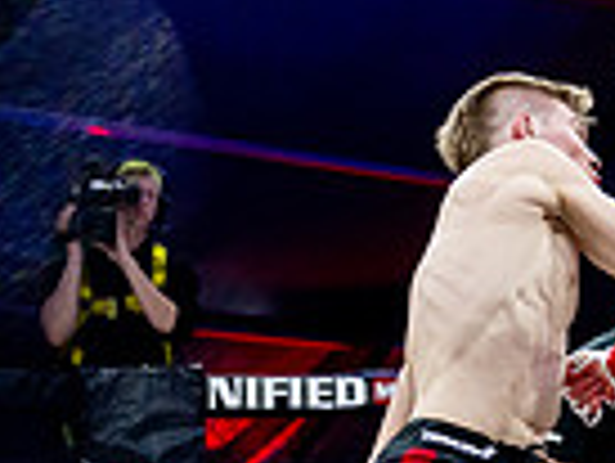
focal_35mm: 151
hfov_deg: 12.7
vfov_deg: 9.8
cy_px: 492
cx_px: 795
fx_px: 2685
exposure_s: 1/1250
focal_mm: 37
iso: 3200
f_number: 2.8
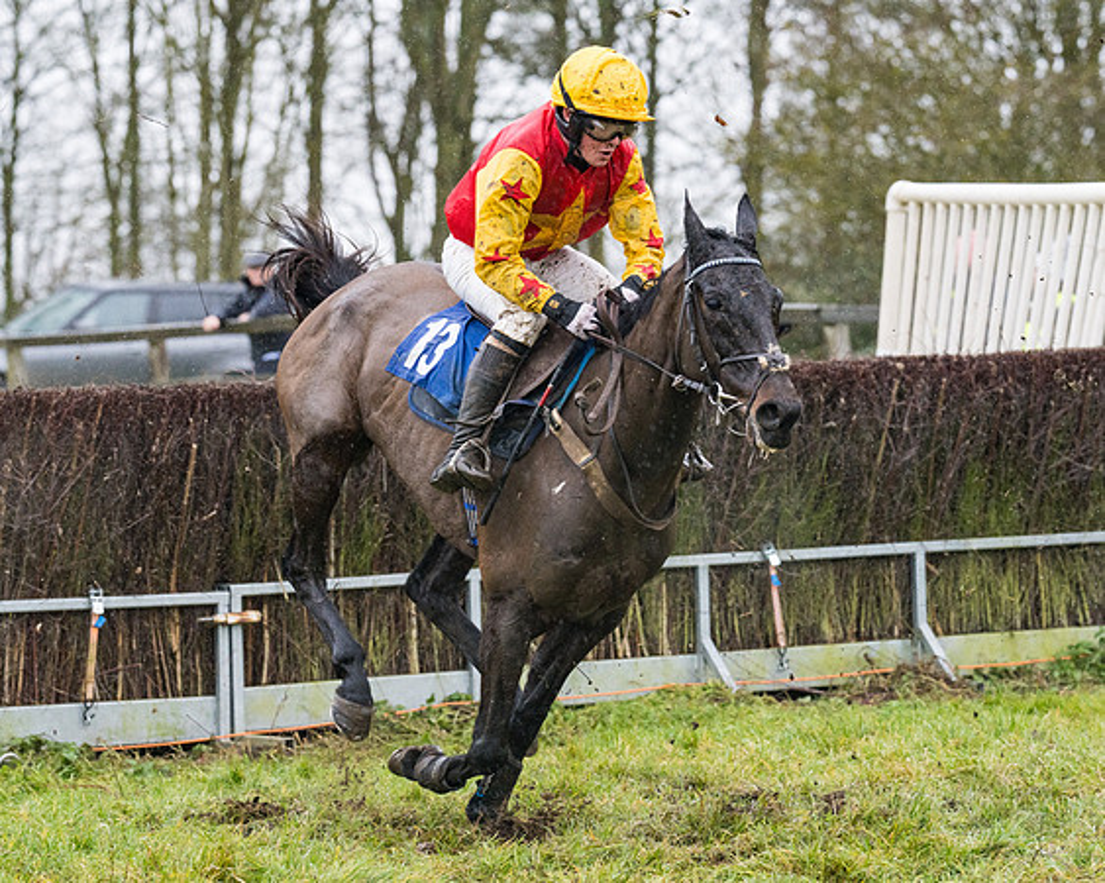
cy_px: 408
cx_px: 490
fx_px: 5686
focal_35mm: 174
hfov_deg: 11.1
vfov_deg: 8.9
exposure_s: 1/1000
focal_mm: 135
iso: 1600
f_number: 4
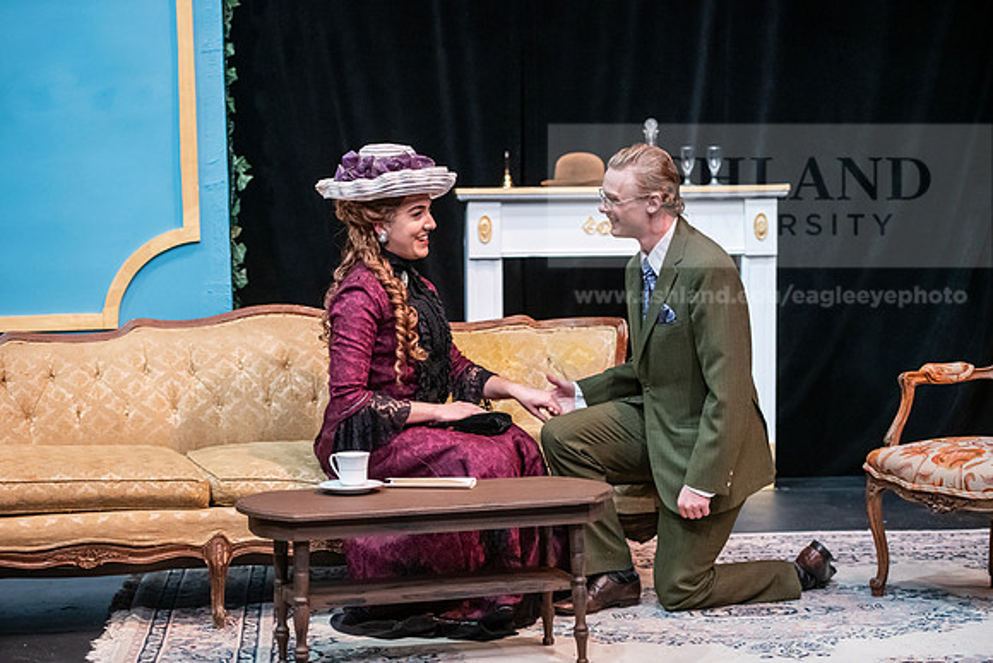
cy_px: 332
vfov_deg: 17.5
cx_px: 496
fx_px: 2152
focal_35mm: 78
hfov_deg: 26.0
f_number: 3.2
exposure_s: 1/200
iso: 3200
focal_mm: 78
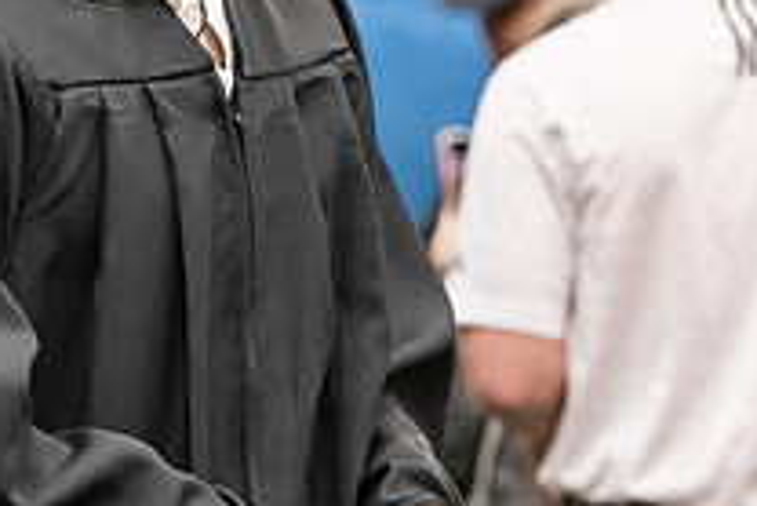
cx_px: 160
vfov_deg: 4.1
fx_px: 7049
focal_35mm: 335
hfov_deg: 6.1
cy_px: -35
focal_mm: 120
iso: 3200
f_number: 3.2
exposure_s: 1/200
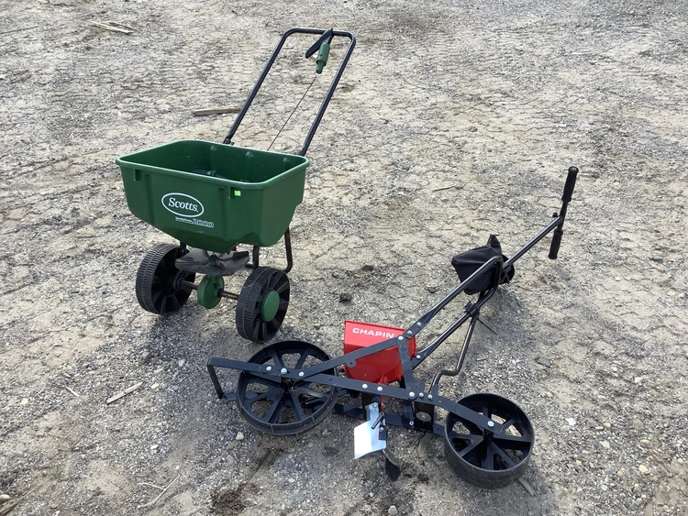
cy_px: 258
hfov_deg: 58.3
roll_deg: +1.8
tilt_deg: -34.6
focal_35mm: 31
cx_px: 344
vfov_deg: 45.5
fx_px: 616
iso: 25
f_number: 2.4
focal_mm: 3.3
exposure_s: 1/384
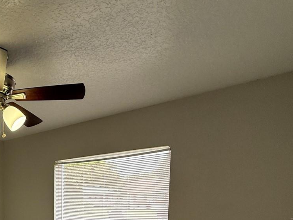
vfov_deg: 40.8
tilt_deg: -2.0
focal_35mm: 30
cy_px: 221
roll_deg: +0.7
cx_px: 14
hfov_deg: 50.8
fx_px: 254
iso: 64
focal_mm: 2.22
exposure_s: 1/130
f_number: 2.2
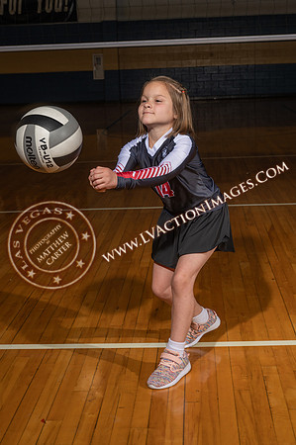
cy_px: 222
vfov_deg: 33.4
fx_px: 742
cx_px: 148
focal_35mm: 60
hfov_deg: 22.6
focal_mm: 60
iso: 125
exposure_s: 1/160
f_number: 8
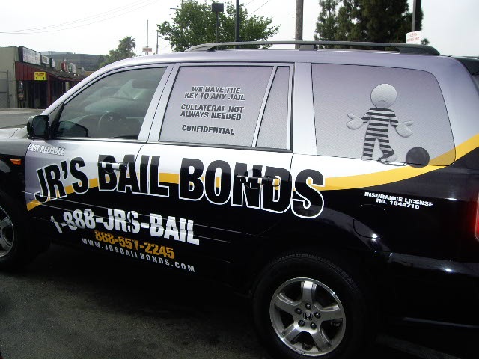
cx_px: 240
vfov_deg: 37.7
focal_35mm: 38
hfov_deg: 49.0
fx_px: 526
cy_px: 180
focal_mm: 6.2
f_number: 4.3
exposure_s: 1/640
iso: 100
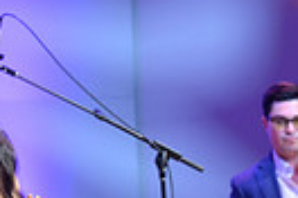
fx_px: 3609
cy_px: 422
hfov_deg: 4.7
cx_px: 379
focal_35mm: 436
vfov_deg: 3.1
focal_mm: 99
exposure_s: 1/100
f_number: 5.6
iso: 1600
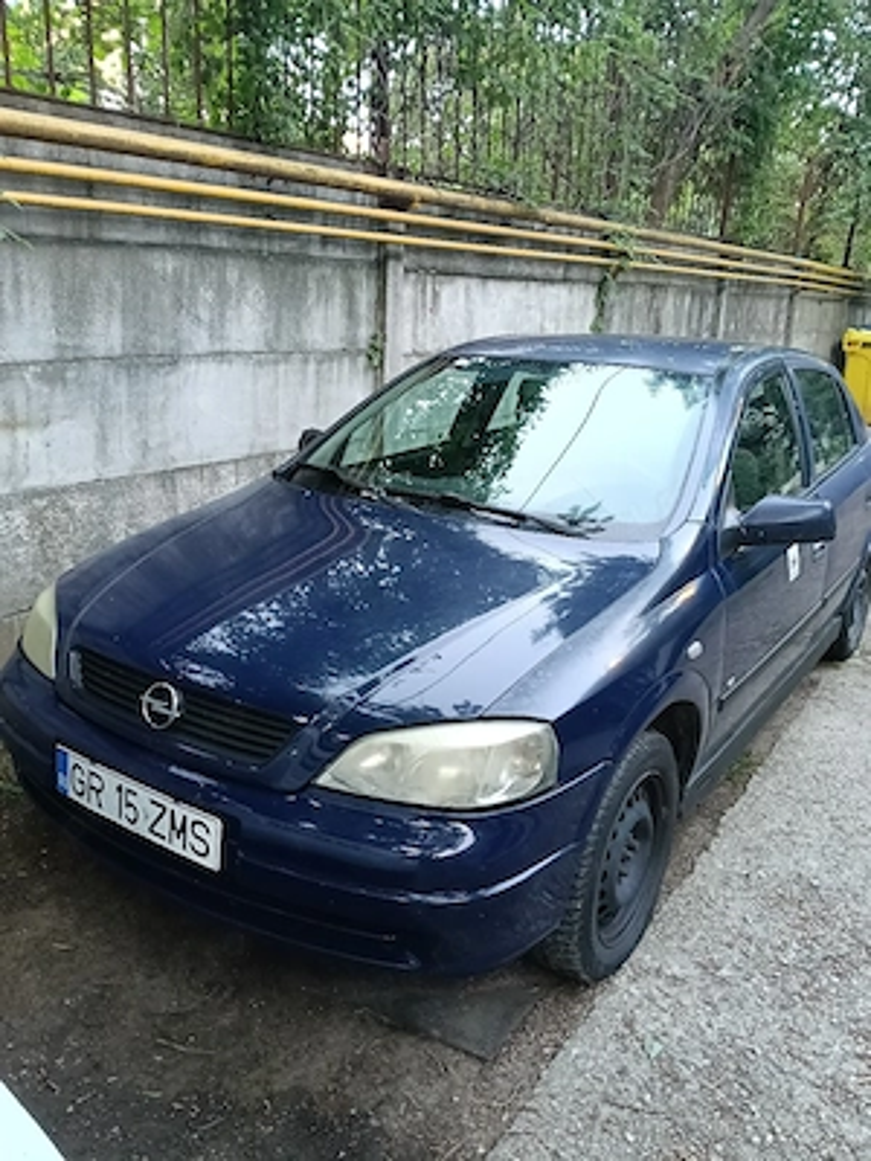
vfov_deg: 65.3
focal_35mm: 27
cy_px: 580
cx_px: 436
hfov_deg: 51.4
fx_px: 906
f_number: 1.8
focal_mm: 3.98
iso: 320
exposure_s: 1/33.3
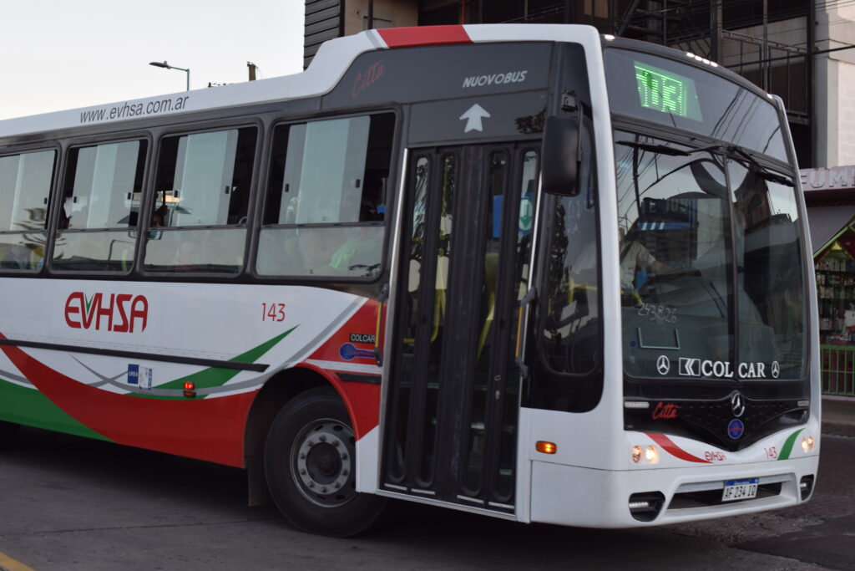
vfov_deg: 25.8
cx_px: 428
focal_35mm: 52
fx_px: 1247
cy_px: 286
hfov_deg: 37.8
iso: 160
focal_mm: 35
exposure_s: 1/125
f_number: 3.5
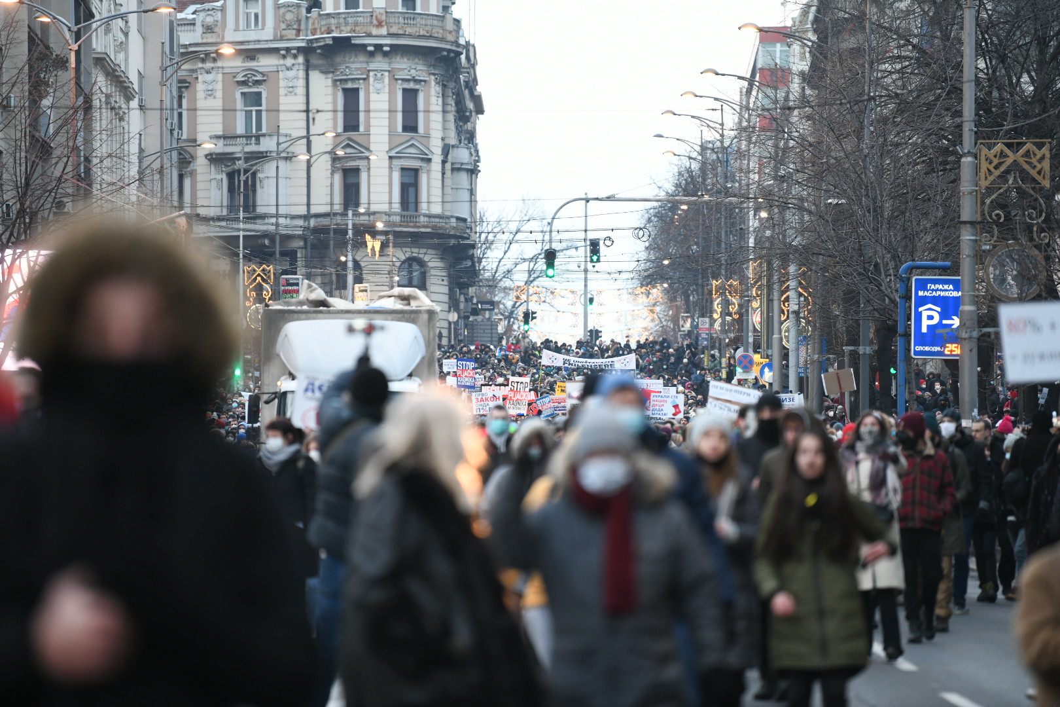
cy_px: 354
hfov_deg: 10.3
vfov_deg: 6.9
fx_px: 5888
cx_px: 530
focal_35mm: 200
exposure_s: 1/125
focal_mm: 200
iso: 1250
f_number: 3.2
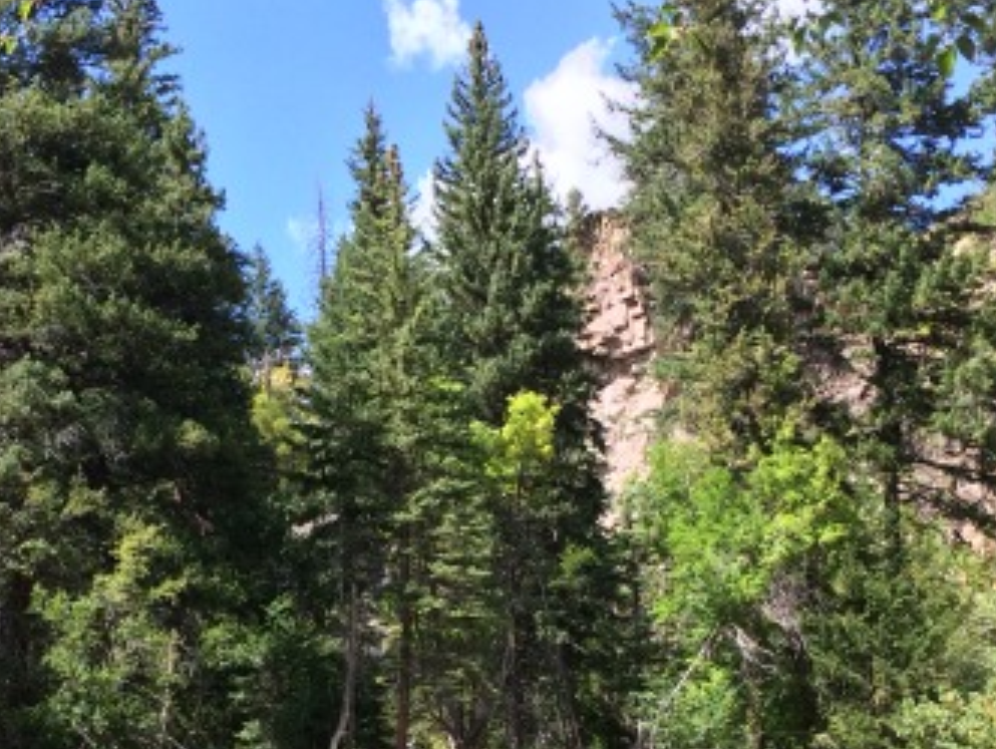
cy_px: 722
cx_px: 367
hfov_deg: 27.6
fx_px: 2016
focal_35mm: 70
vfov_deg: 20.5
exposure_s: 1/672
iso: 32
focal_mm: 4.15
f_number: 2.2
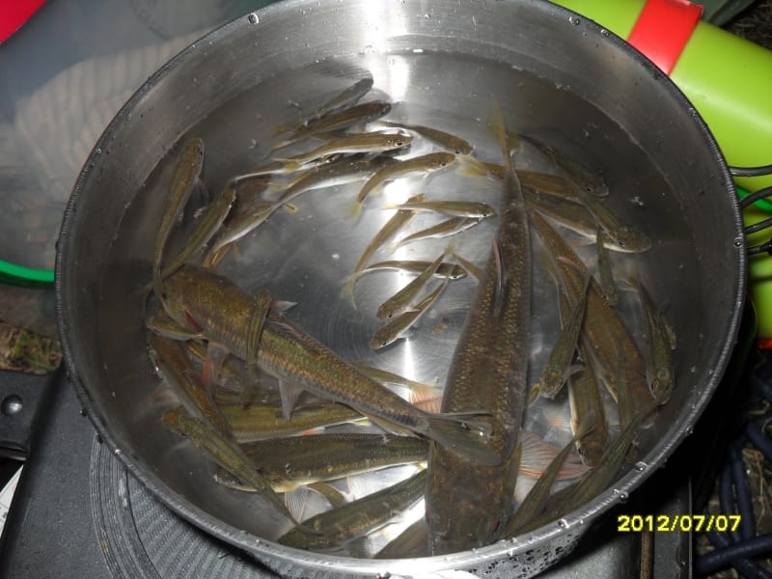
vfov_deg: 40.7
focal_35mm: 35
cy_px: 290
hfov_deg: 52.6
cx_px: 386
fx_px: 781
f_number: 8.9
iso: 100
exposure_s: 1/45
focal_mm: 6.2
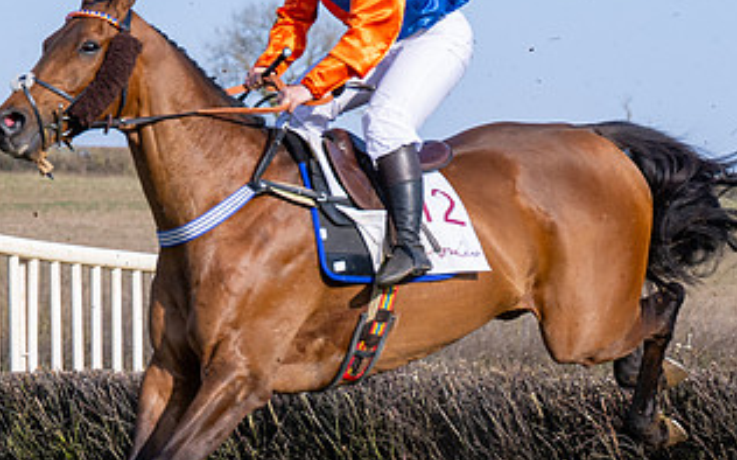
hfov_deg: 7.6
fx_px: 5520
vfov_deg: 4.8
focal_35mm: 275
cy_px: 367
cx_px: 160
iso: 160
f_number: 4
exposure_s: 1/2500
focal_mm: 81
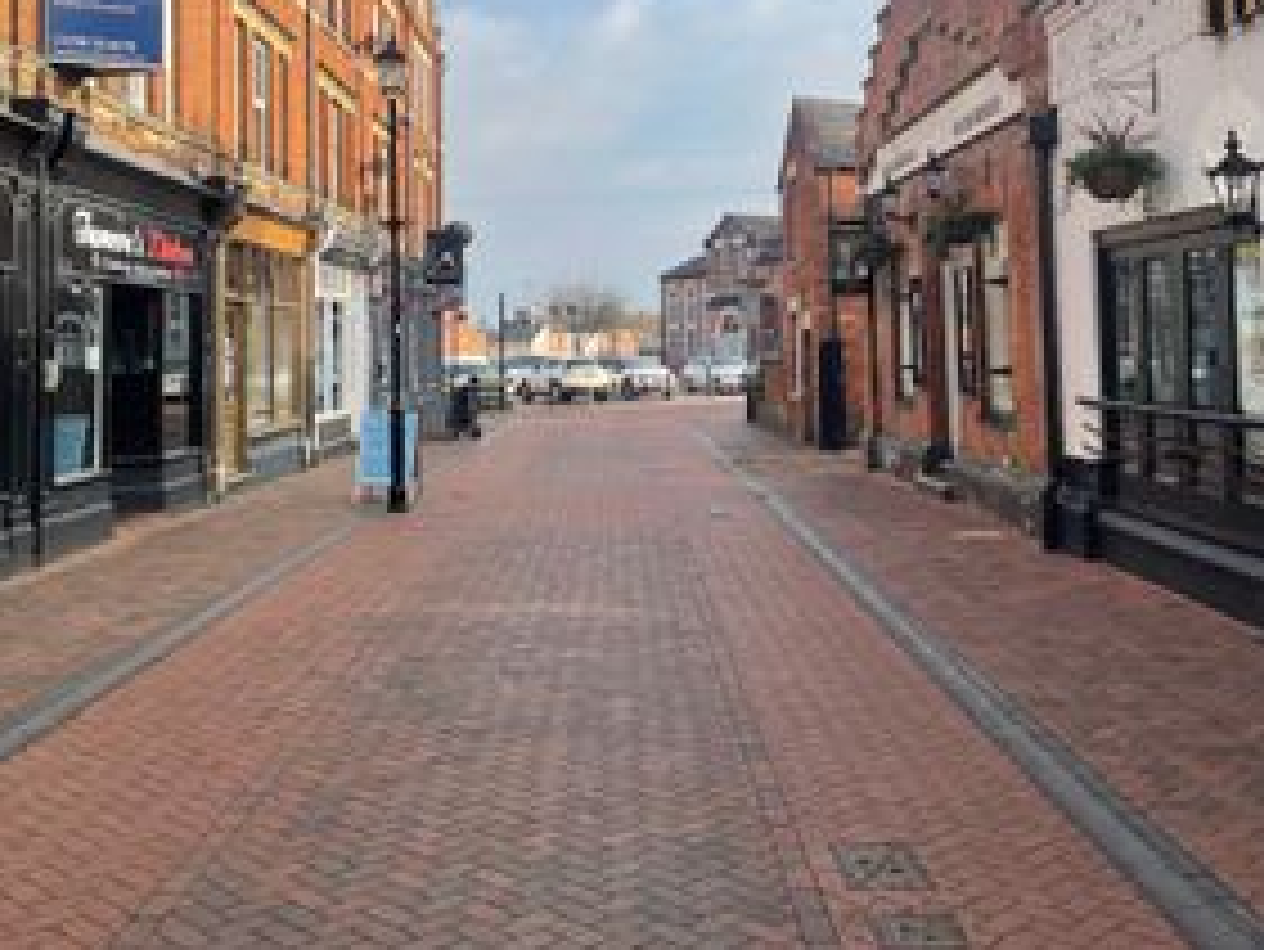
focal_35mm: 37
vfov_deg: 38.1
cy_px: 284
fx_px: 1352
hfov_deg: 50.1
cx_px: 675
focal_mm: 4.2
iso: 32
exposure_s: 1/1949
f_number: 1.6
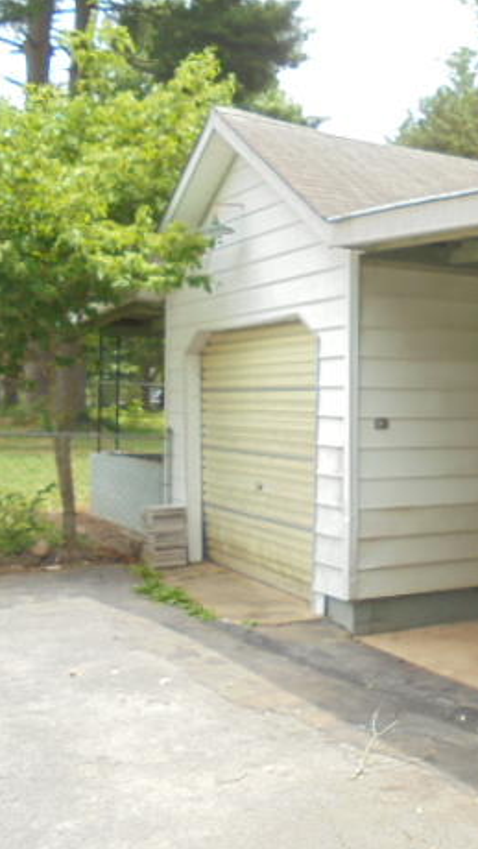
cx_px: 498
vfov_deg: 46.4
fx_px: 991
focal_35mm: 44
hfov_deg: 25.5
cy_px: 410
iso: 100
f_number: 3.7
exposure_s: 1/200
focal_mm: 5.3
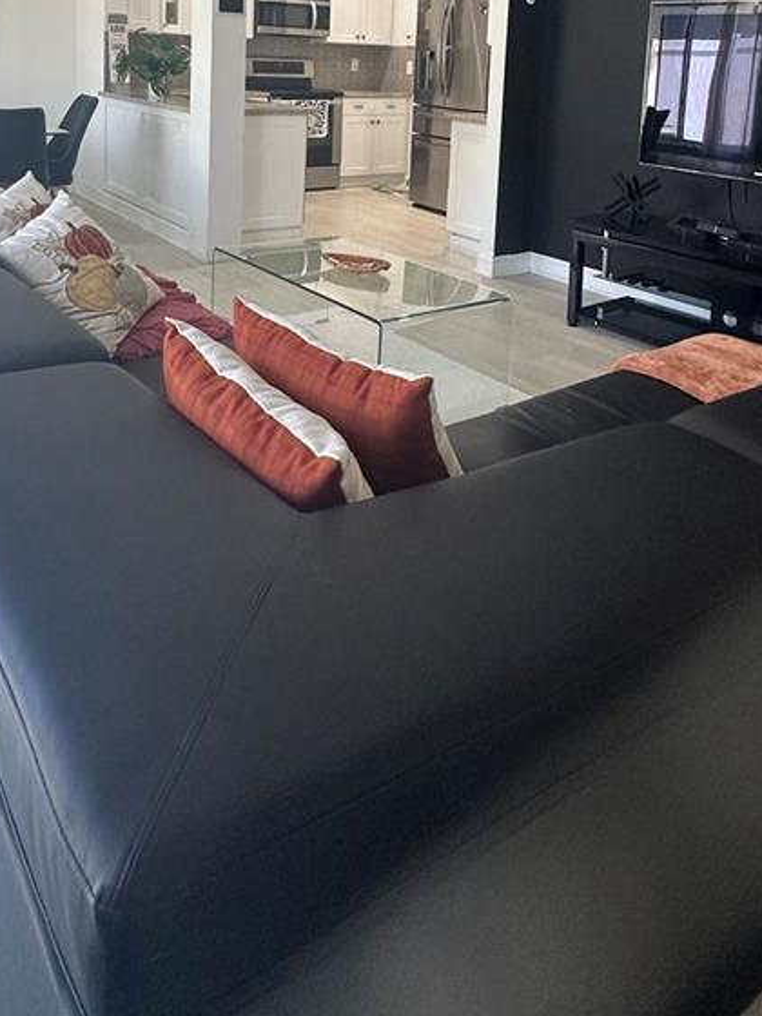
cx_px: 394
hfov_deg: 46.8
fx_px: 881
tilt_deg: -5.5
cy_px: 160
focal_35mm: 30
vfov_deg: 54.5
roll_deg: -2.8
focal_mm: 2.22
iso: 250
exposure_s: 1/120
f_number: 2.2
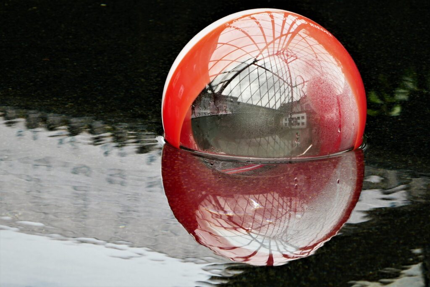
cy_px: 144
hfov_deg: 10.6
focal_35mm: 194
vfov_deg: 7.1
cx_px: 215
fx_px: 2317
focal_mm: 70.7
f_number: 6.3
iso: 250
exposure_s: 1/125
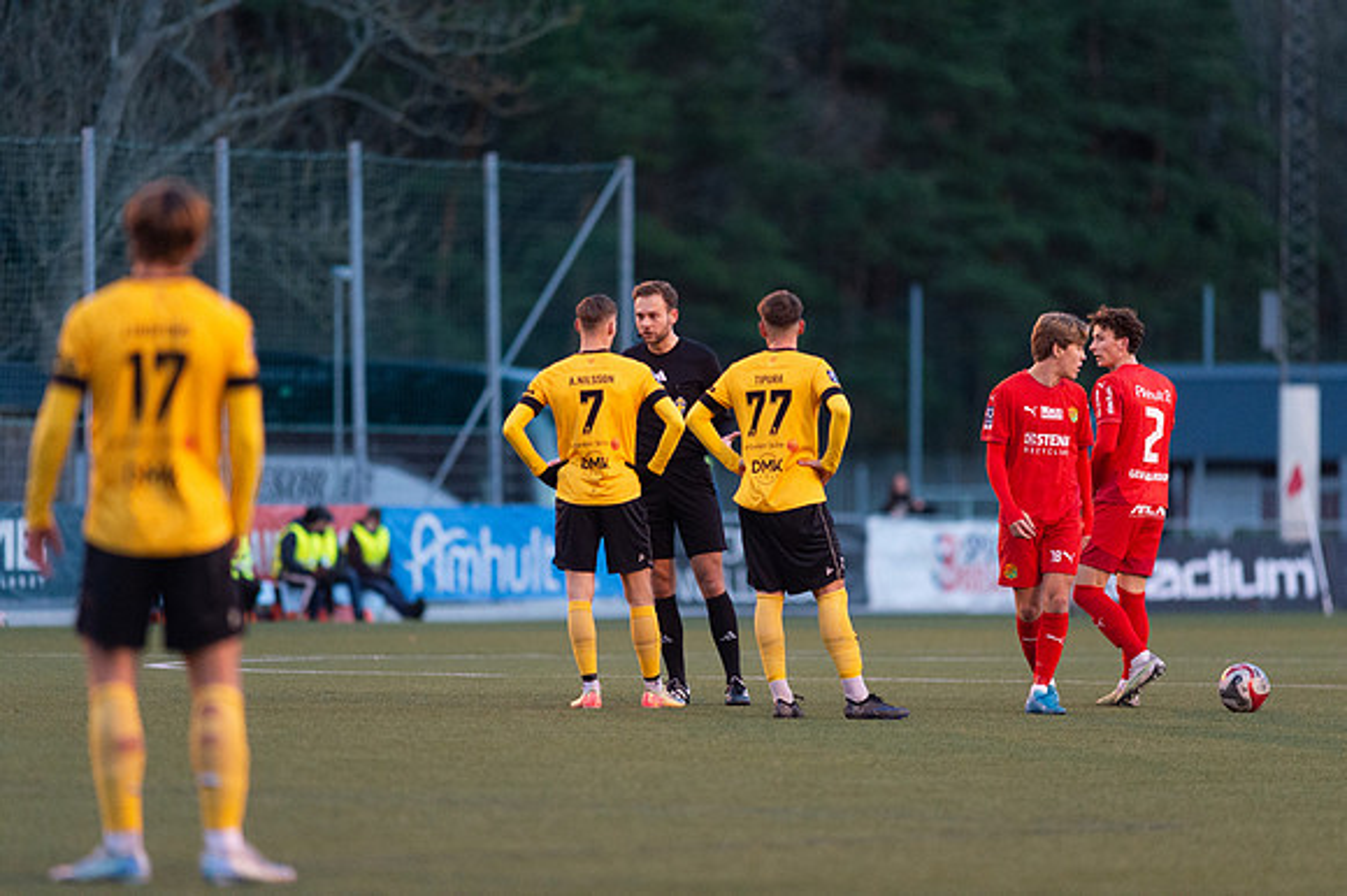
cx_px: 674
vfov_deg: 4.6
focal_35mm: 300
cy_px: 448
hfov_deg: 6.9
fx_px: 11218
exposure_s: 1/800
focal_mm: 300
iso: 5000
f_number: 3.2
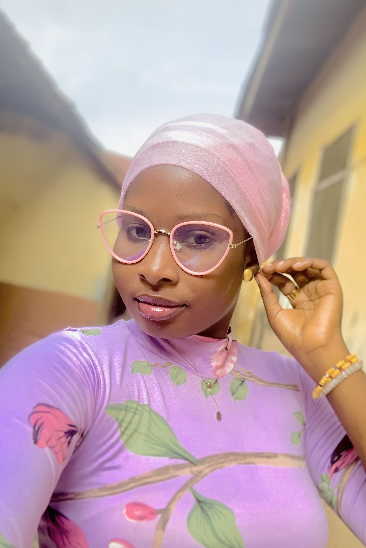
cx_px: 188
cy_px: 272
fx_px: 519
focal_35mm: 34
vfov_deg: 55.8
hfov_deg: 38.9
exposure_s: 1/163
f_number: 2.2
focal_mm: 2.87
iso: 16
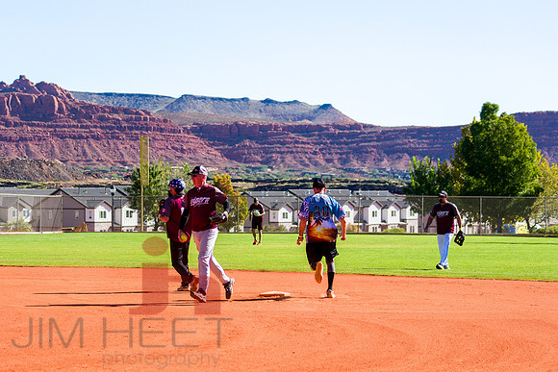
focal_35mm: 128
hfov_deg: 15.9
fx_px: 1984
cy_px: 230
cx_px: 118
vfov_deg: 10.7
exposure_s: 1/1600
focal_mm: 80
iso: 400
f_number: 5
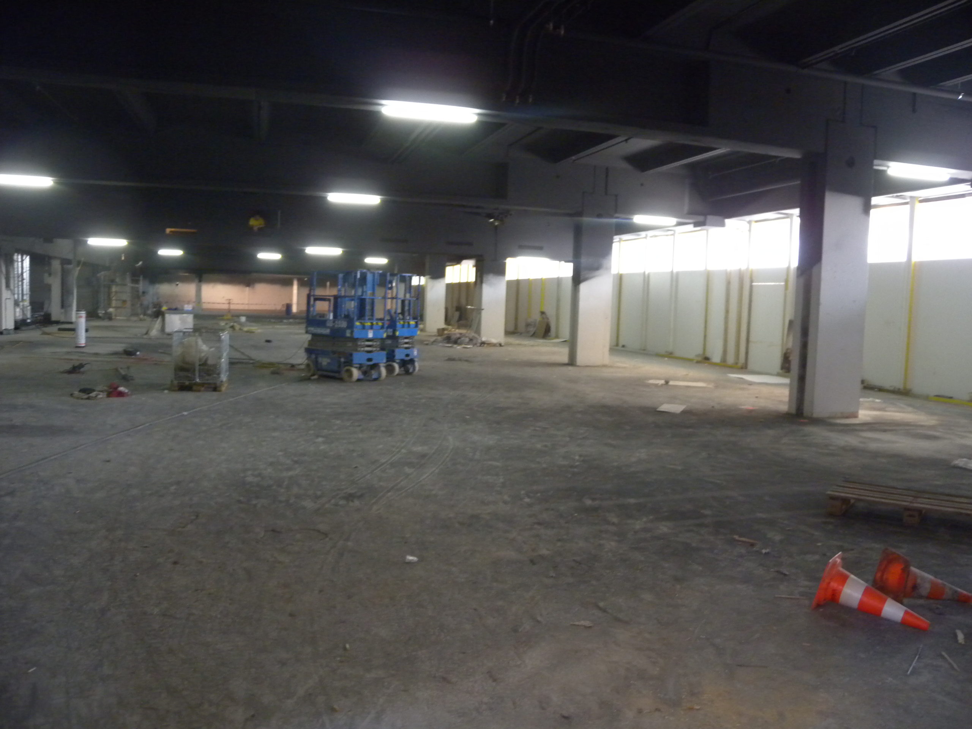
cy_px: 364
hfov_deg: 63.4
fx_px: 786
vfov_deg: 49.7
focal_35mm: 28
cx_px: 486
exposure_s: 1/10.5
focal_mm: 6
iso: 400
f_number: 2.7
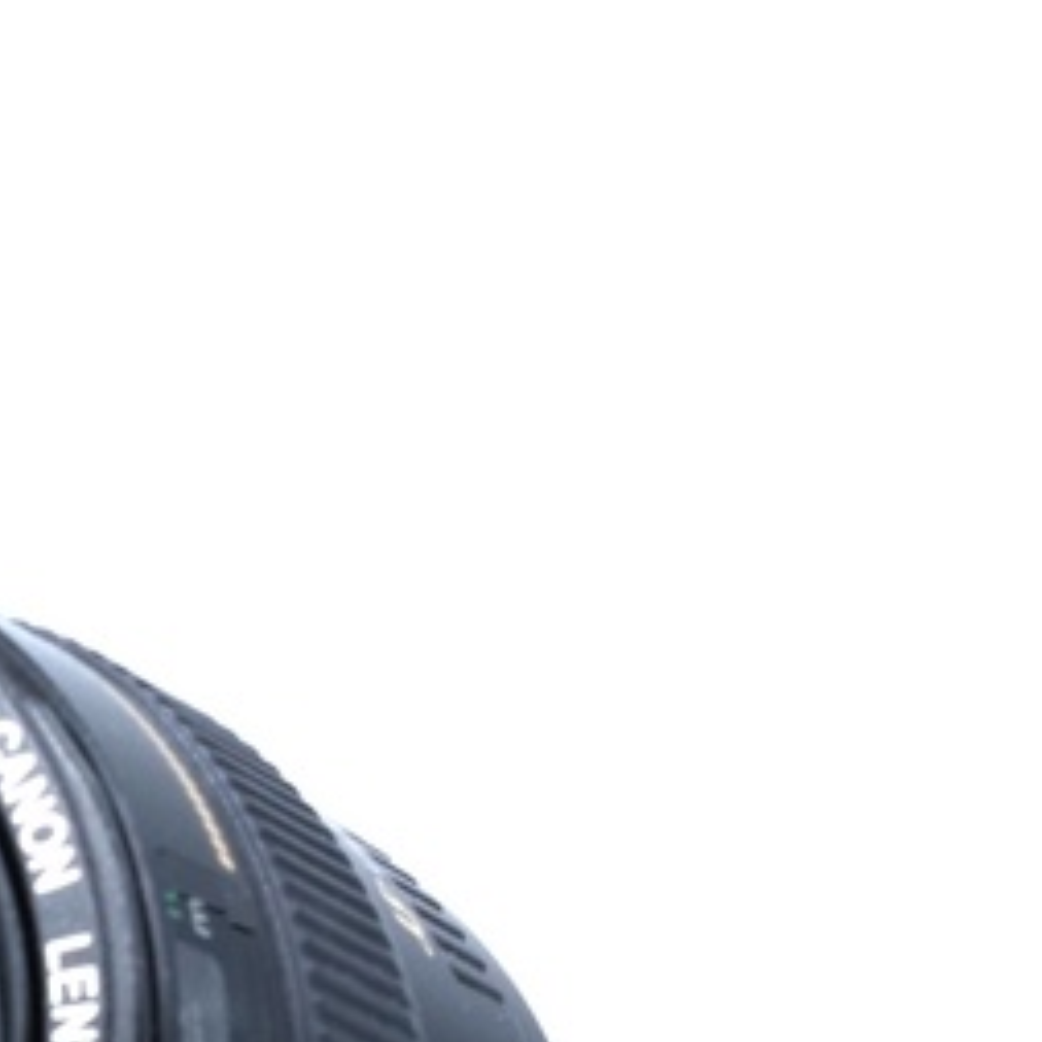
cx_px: -202
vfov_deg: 9.3
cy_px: 1209
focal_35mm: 185
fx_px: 6300
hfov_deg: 9.3
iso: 800
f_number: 14
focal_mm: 55
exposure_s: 1/125
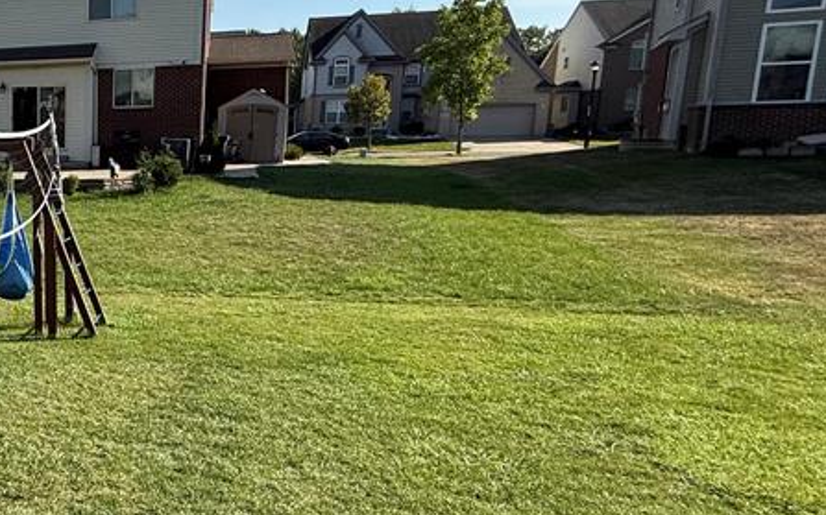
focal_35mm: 34
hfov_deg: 45.1
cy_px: 264
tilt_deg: -11.5
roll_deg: +1.6
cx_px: -52
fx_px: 765
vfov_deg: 37.2
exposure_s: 1/1001
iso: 50
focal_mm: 2.22
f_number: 2.2
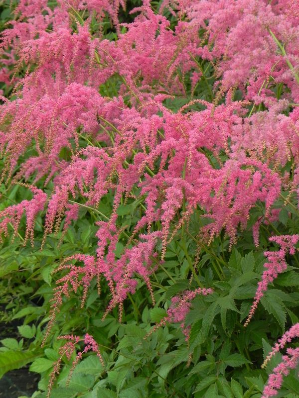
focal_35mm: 162
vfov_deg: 12.2
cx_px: 150
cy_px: 199
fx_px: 1866
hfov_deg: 9.2
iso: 160
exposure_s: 1/200
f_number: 5.6
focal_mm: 28.8
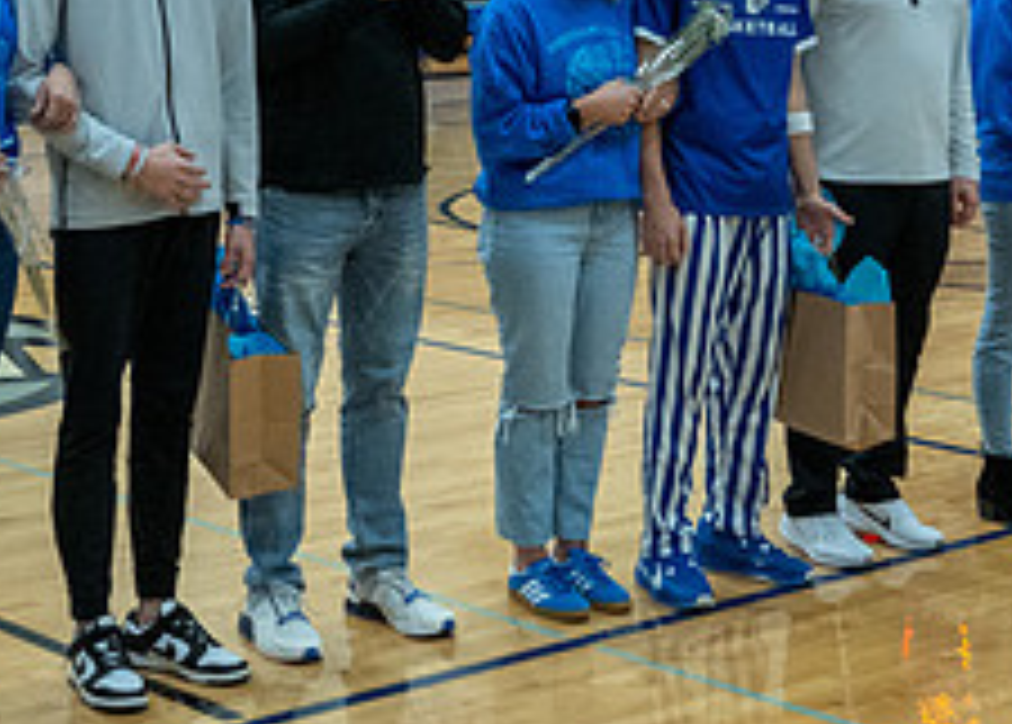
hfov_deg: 21.6
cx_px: 337
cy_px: -28
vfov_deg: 15.3
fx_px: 2646
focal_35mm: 92
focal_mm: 24
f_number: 3.2
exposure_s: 1/500
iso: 2500
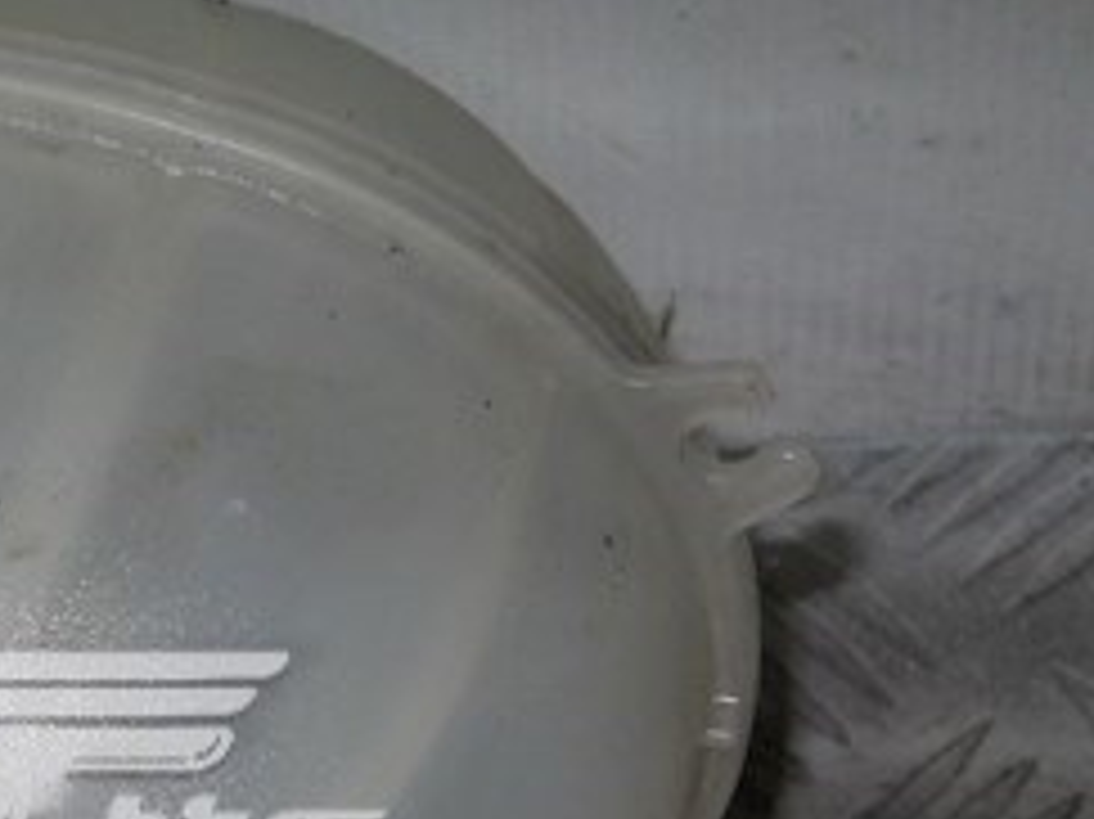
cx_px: -158
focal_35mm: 108
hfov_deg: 17.5
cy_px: 788
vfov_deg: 13.5
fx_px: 3412
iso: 80
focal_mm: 6.72
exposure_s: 1/30
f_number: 5.5
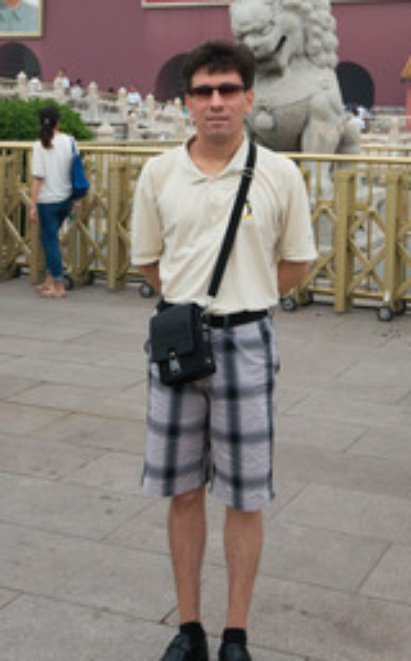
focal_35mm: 61
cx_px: 203
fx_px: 1096
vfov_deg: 32.8
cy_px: 157
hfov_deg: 21.2
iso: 200
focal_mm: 32
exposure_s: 1/250
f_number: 8
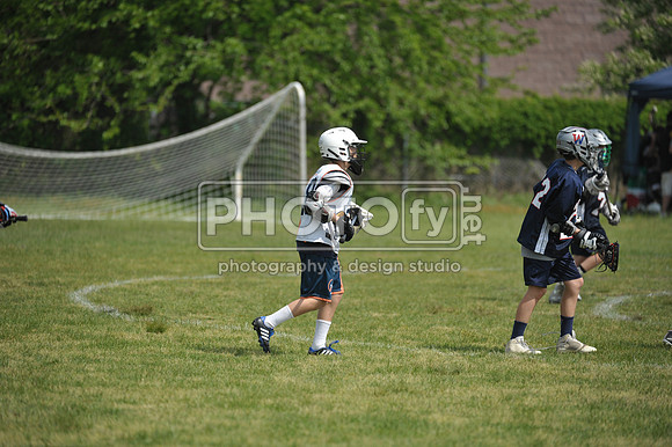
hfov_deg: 7.4
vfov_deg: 4.9
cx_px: 336
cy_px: 224
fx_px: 5223
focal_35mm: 280
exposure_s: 1/5000
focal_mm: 280
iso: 640
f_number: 4
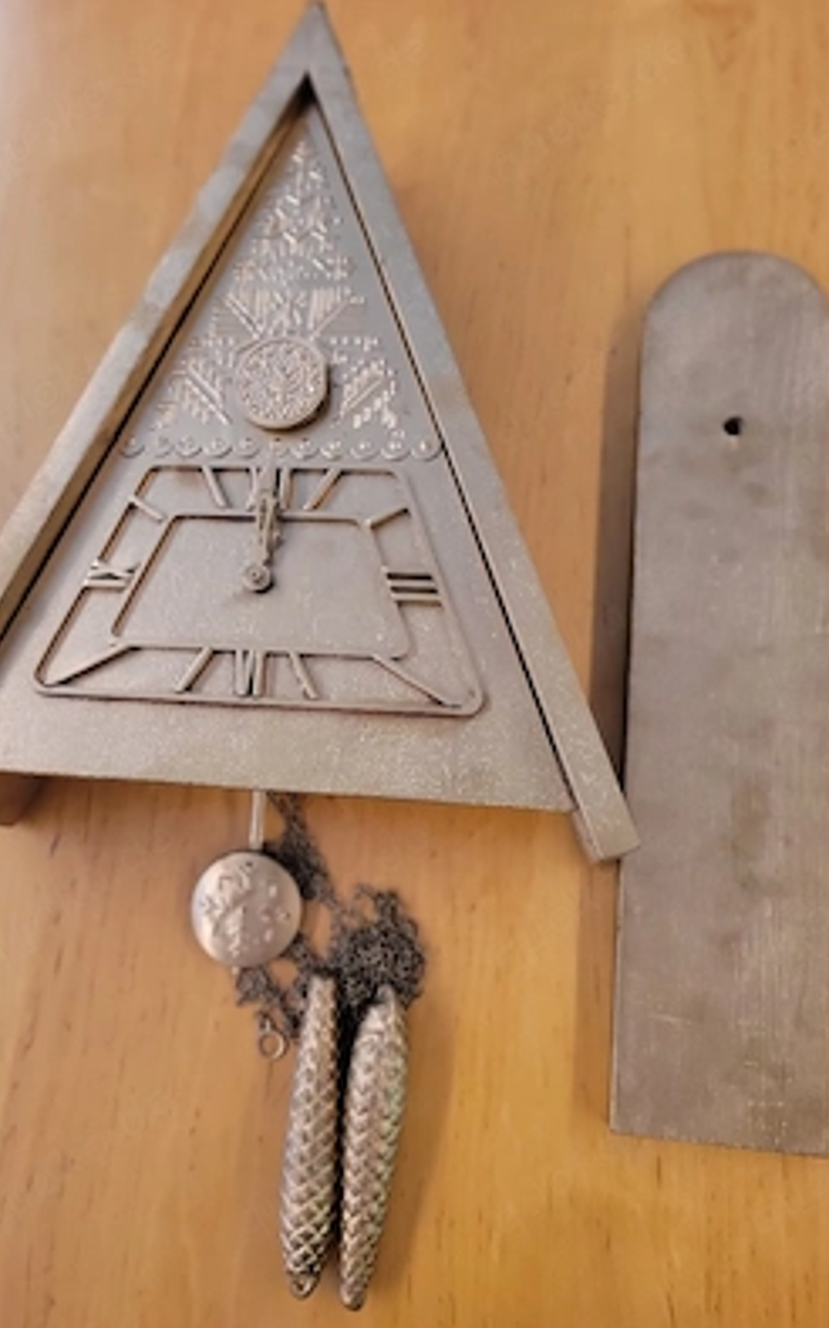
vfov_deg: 66.5
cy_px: 671
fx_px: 1013
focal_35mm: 28
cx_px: 404
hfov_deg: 44.5
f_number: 1.8
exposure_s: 1/40
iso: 250
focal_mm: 5.4
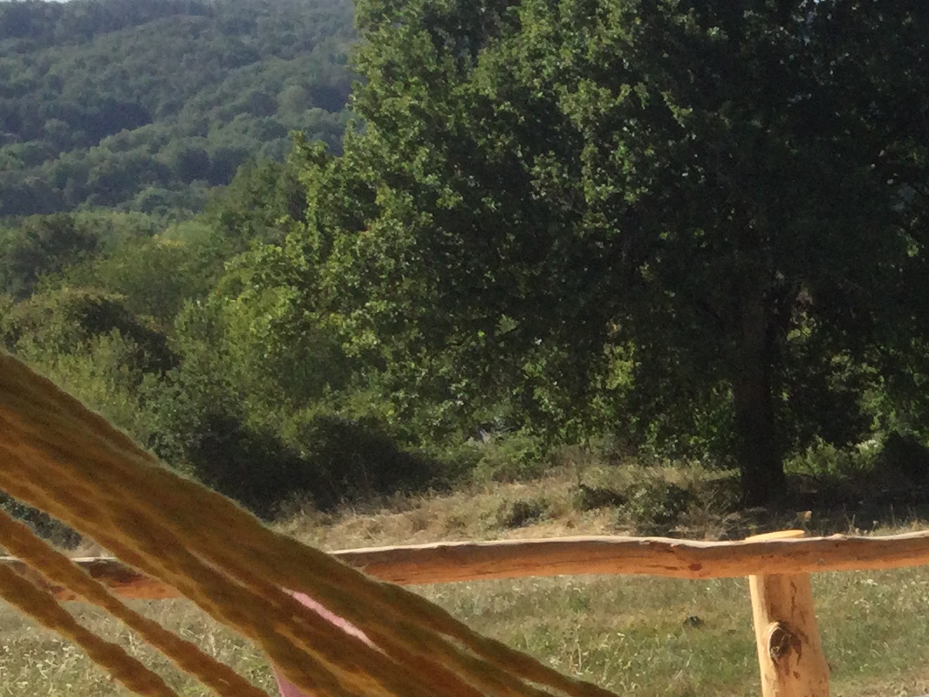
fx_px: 2550
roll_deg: -1.8
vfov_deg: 15.2
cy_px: 755
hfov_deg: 18.9
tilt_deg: -16.0
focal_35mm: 95
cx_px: 1269
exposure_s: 1/1072
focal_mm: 3.3
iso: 25
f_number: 2.4
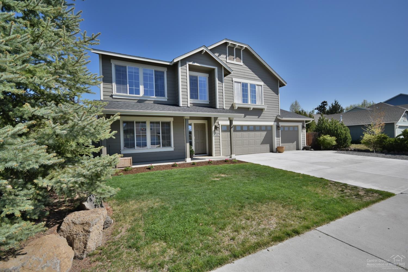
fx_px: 170
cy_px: 136
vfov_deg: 77.3
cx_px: 204
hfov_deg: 100.4
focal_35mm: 15
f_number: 4
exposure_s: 1/1600
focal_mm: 10
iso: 250
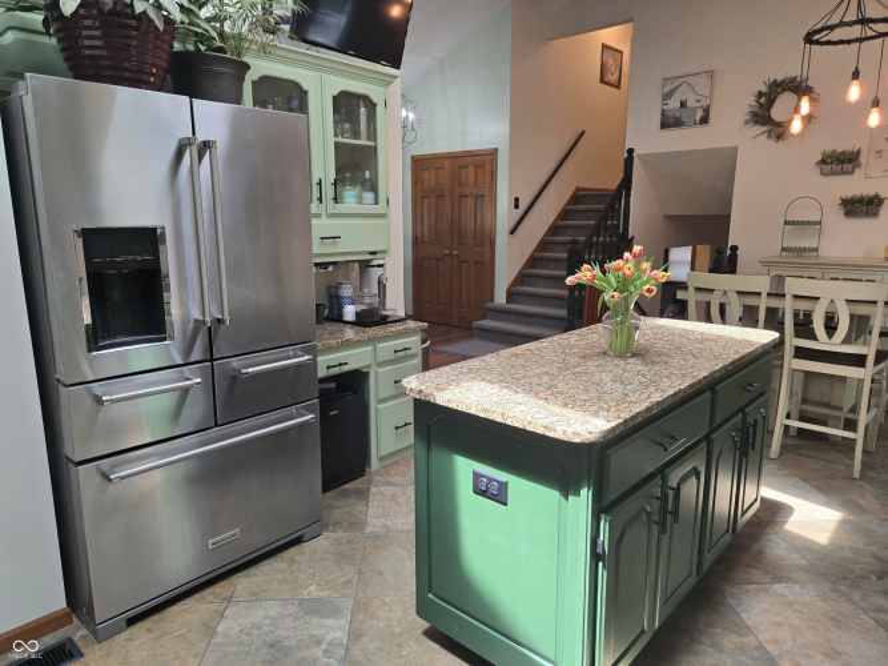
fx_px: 590
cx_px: 444
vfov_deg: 58.9
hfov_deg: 73.9
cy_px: 333
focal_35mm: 23
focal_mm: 5.4
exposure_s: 1/120
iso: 100
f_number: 1.8
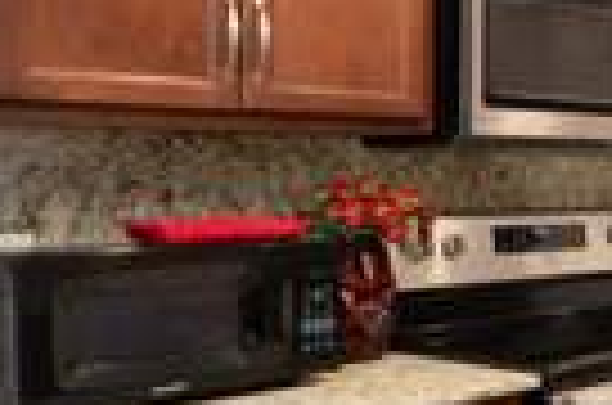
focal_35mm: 54
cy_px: 171
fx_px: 916
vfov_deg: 24.9
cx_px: 1066
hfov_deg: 23.0
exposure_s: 1/125
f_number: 2.8
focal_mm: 10
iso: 800
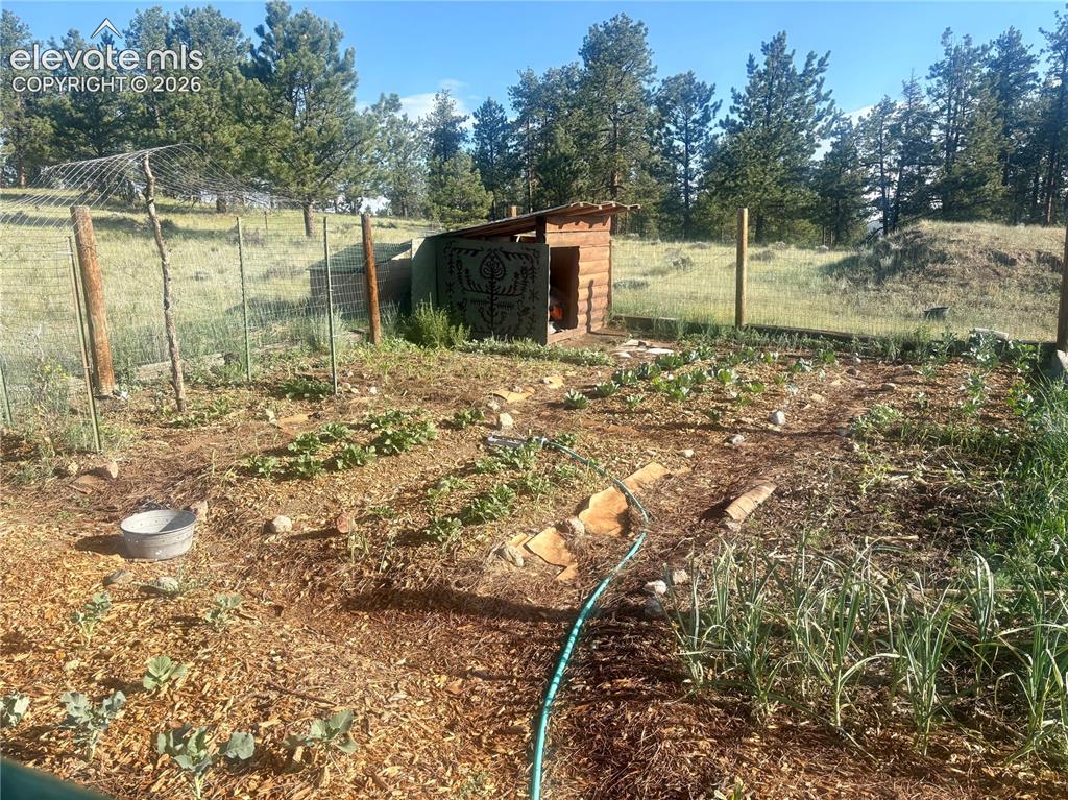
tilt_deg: -9.9
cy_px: 400
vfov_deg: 53.0
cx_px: 534
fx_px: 802
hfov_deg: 67.3
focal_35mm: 26
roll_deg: +2.3
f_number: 1.6
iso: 50
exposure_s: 1/1587
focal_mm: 5.96
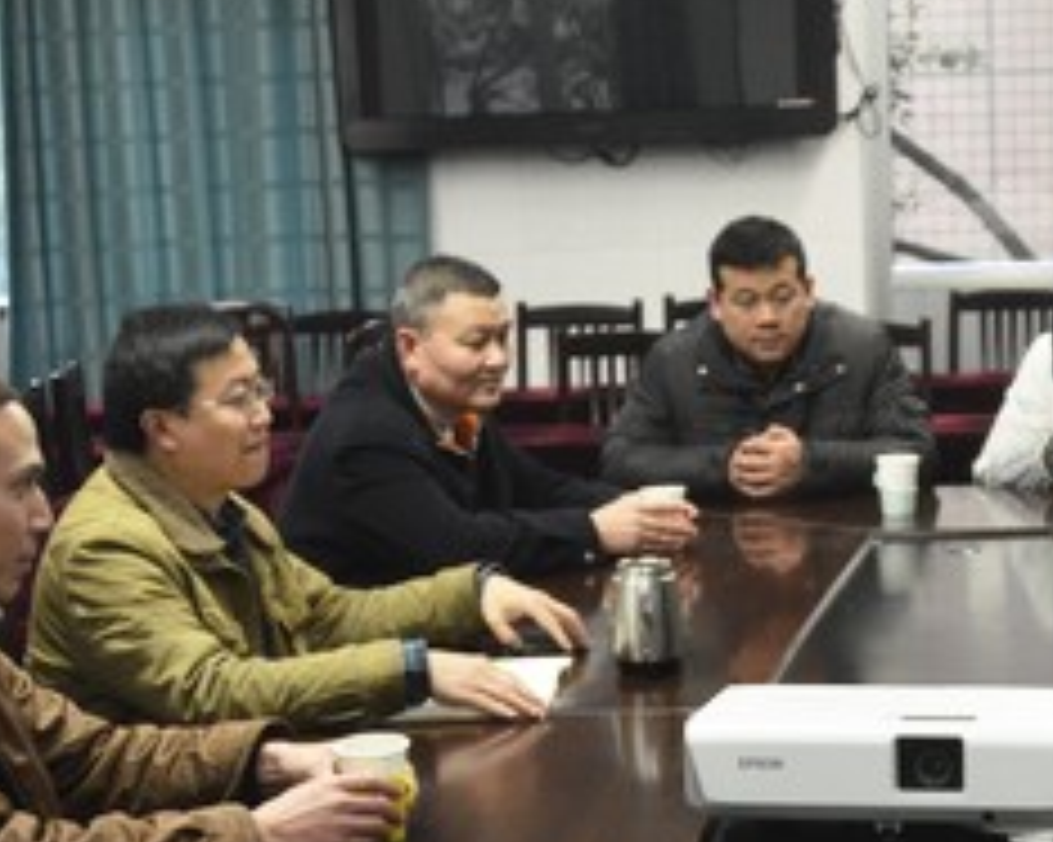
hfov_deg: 19.8
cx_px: 810
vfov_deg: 15.9
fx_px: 2991
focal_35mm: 96
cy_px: 637
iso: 1000
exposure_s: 1/30
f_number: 3.5
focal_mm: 32
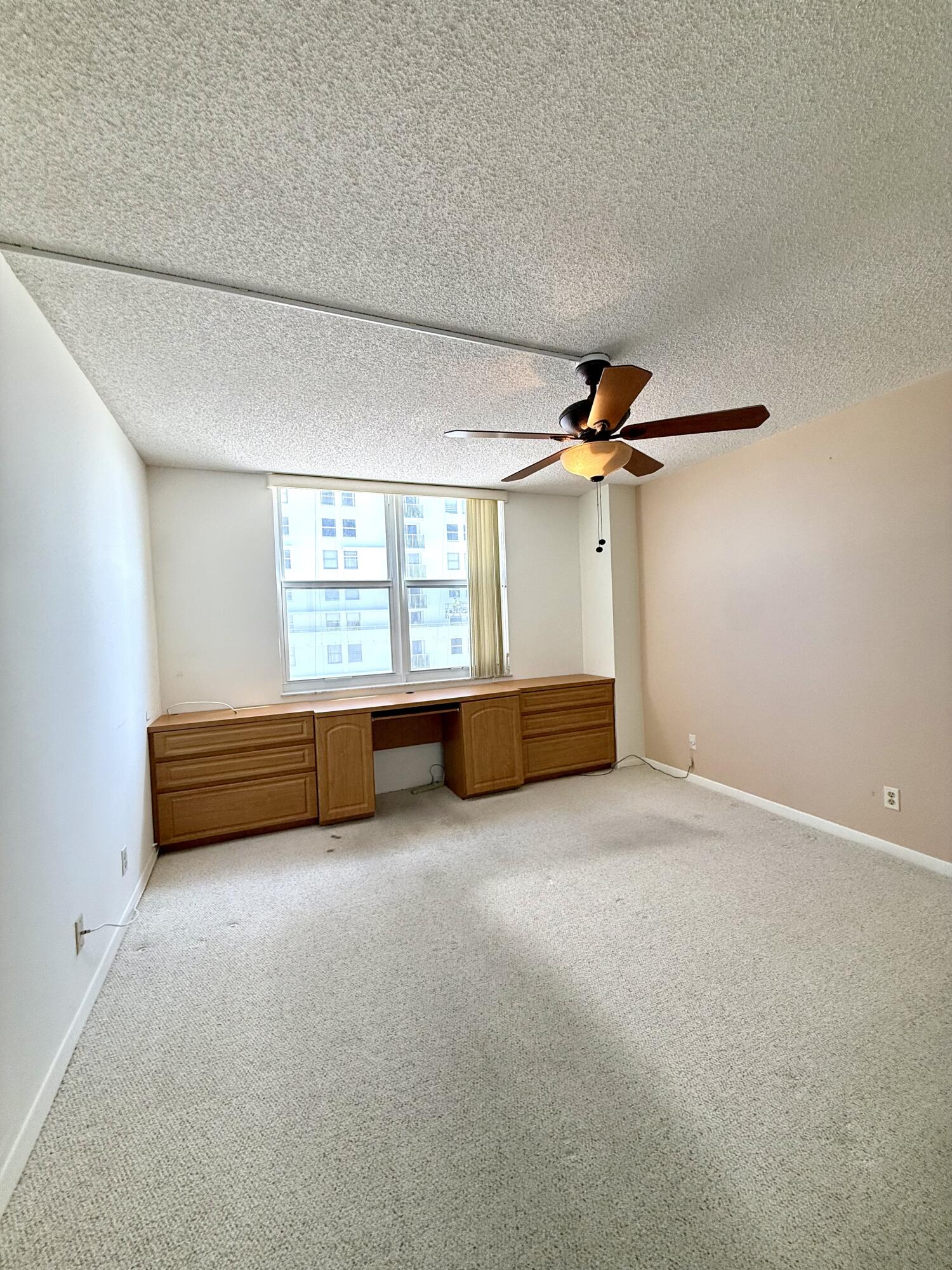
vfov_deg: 102.1
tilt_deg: -0.2
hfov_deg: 85.7
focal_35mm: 14
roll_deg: +2.8
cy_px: 635
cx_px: 476
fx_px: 513
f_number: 2.2
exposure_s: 1/169
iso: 64
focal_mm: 2.22
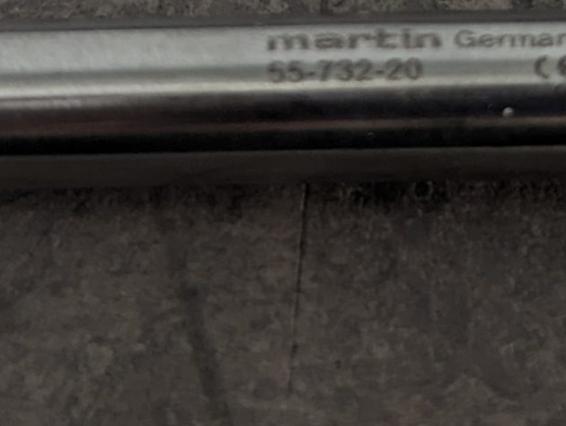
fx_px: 1589
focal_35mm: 97
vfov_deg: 14.3
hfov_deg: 20.2
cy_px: -202
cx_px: 359
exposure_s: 1/100
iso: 461
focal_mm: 6.81
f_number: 1.85
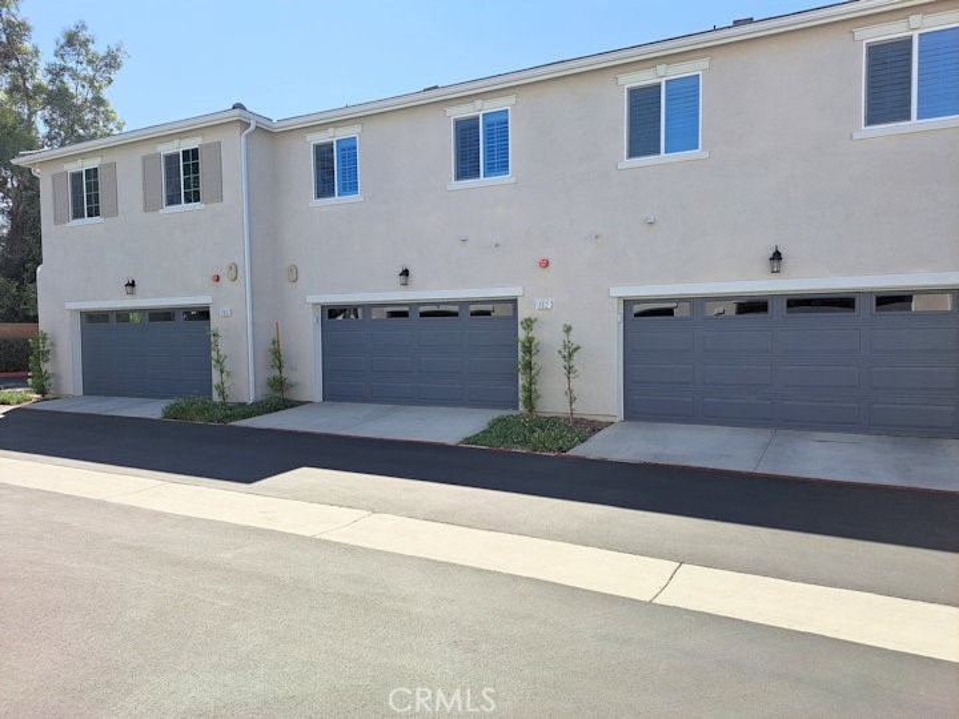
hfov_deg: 71.6
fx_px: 665
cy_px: 360
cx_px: 480
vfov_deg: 56.8
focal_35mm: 24
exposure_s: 1/1629
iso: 50
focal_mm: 5.23
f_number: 1.8
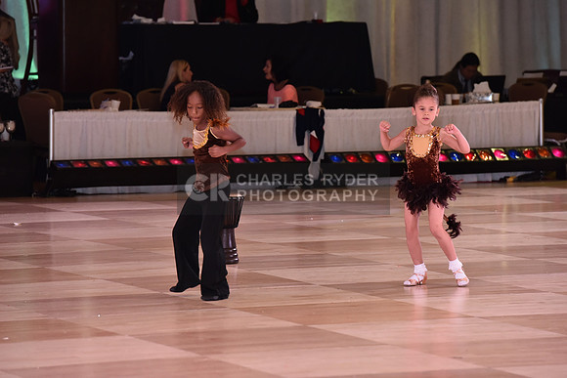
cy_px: 189
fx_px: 3072
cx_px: 284
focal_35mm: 195
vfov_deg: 7.0
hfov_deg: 10.5
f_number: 5
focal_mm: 195
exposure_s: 1/250
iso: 1600
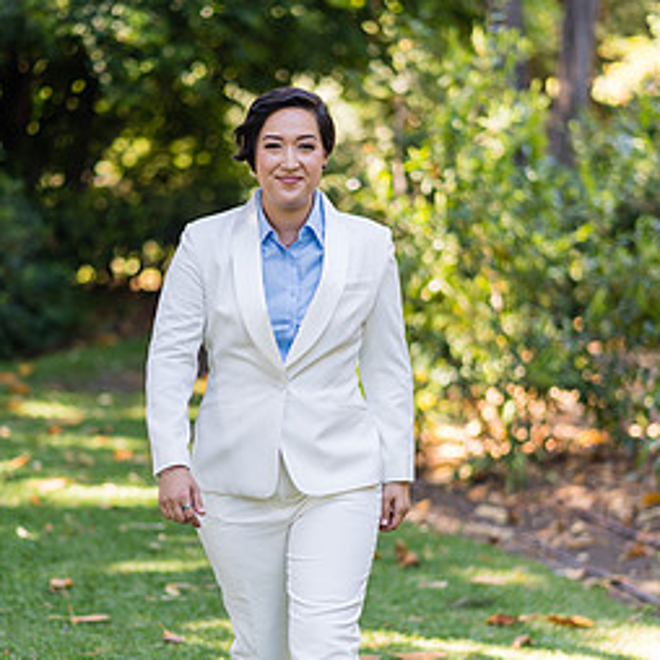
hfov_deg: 13.6
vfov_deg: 13.6
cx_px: 278
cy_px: 411
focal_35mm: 128
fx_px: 2761
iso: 125
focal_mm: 85
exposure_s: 1/320
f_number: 1.8
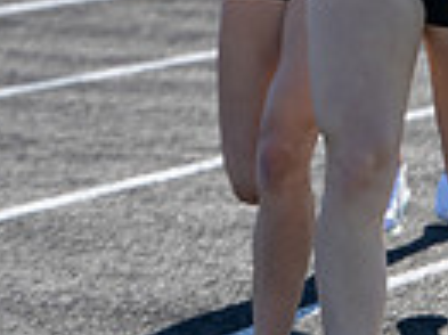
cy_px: -335
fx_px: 6711
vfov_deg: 2.8
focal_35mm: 519
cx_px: 352
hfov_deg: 3.8
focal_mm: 105
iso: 200
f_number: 4
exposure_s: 1/1000
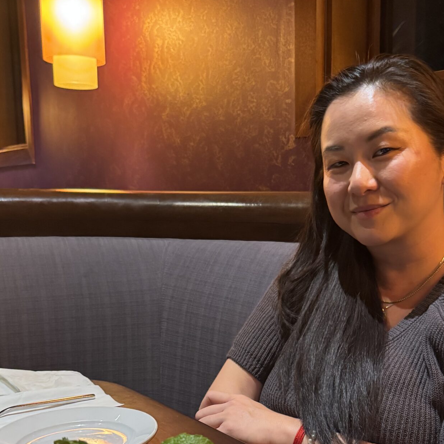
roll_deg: -0.5
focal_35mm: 44
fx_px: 639
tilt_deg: -8.8
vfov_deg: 37.6
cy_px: 318
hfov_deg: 37.8
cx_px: 305
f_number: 1.78
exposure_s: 1/30
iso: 1000
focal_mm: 6.76
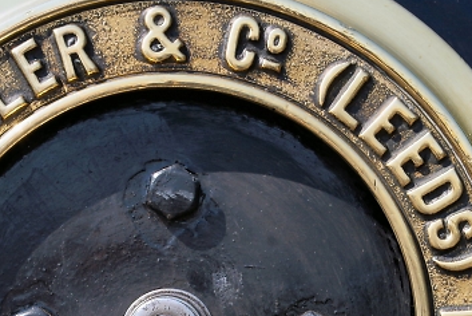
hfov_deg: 12.7
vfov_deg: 8.5
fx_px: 2113
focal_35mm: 161
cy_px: 353
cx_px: 176
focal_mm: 38.13
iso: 200
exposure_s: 1/200
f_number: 8
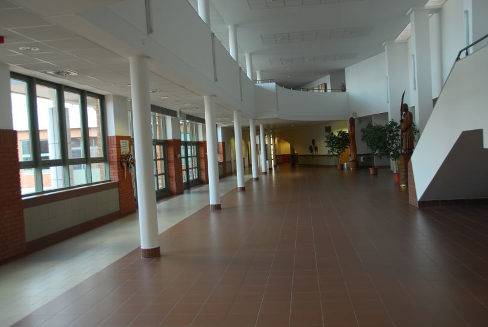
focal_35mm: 33
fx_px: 448
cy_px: 164
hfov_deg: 57.2
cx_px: 244
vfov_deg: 40.1
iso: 100
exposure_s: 1/13
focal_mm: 22
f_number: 3.8
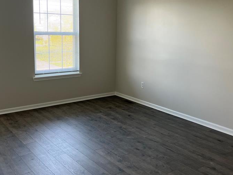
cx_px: 106
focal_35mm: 40
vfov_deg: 35.7
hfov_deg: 46.8
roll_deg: -0.8
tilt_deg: -8.0
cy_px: 65
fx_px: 269
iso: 64
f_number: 1.5
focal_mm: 5.7
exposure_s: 1/59
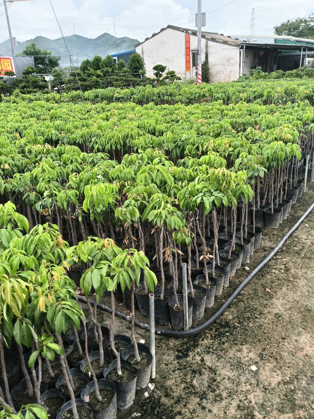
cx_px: 157
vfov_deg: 65.3
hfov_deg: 51.3
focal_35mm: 27
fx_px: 327
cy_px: 210
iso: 50
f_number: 1.8
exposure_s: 1/137
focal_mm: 3.61
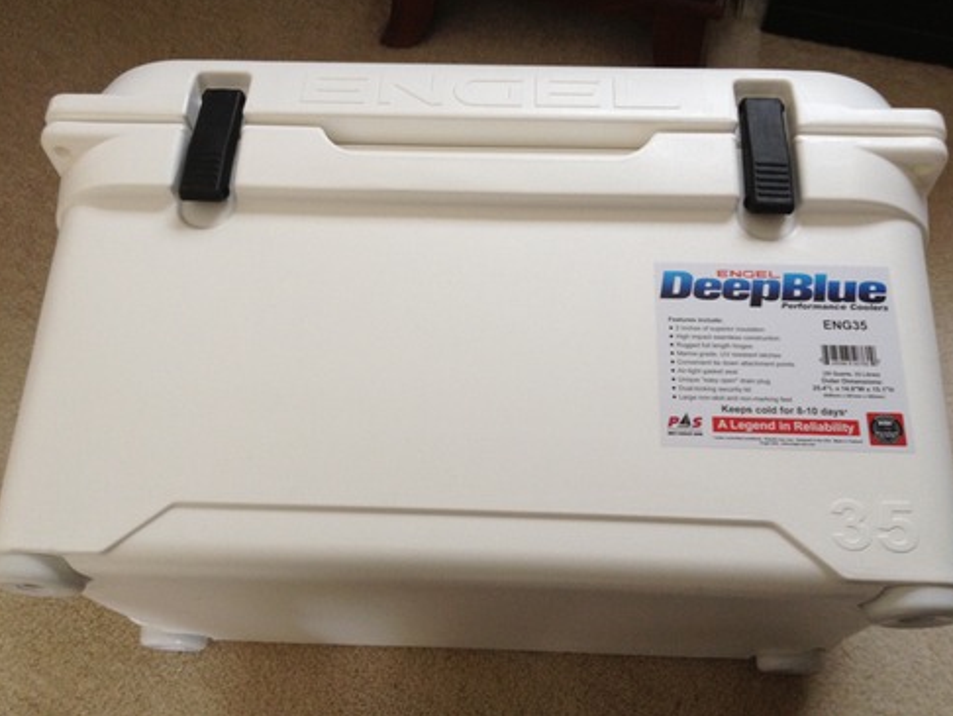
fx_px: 992
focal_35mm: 36
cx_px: 484
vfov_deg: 39.7
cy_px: 356
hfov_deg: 51.3
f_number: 2.4
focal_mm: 4.28
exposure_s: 1/20
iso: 160
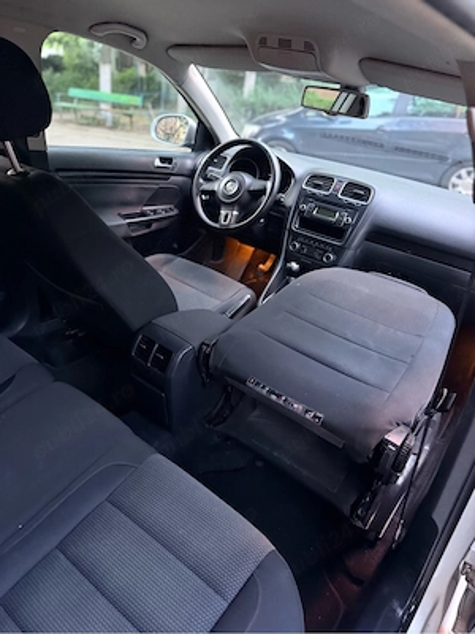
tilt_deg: -27.7
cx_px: 238
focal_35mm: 24
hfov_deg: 56.8
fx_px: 439
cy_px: 317
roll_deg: -4.4
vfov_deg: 71.6
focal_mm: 6.76
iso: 800
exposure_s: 1/25
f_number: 1.78
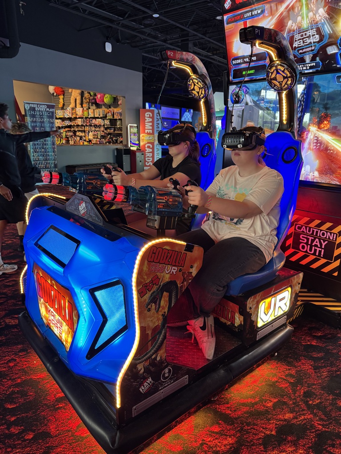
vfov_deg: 71.6
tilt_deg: -16.1
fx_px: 315
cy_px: 227
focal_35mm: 24
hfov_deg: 56.8
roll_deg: -1.1
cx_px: 170
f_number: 1.78
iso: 250
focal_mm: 6.76
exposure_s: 1/41
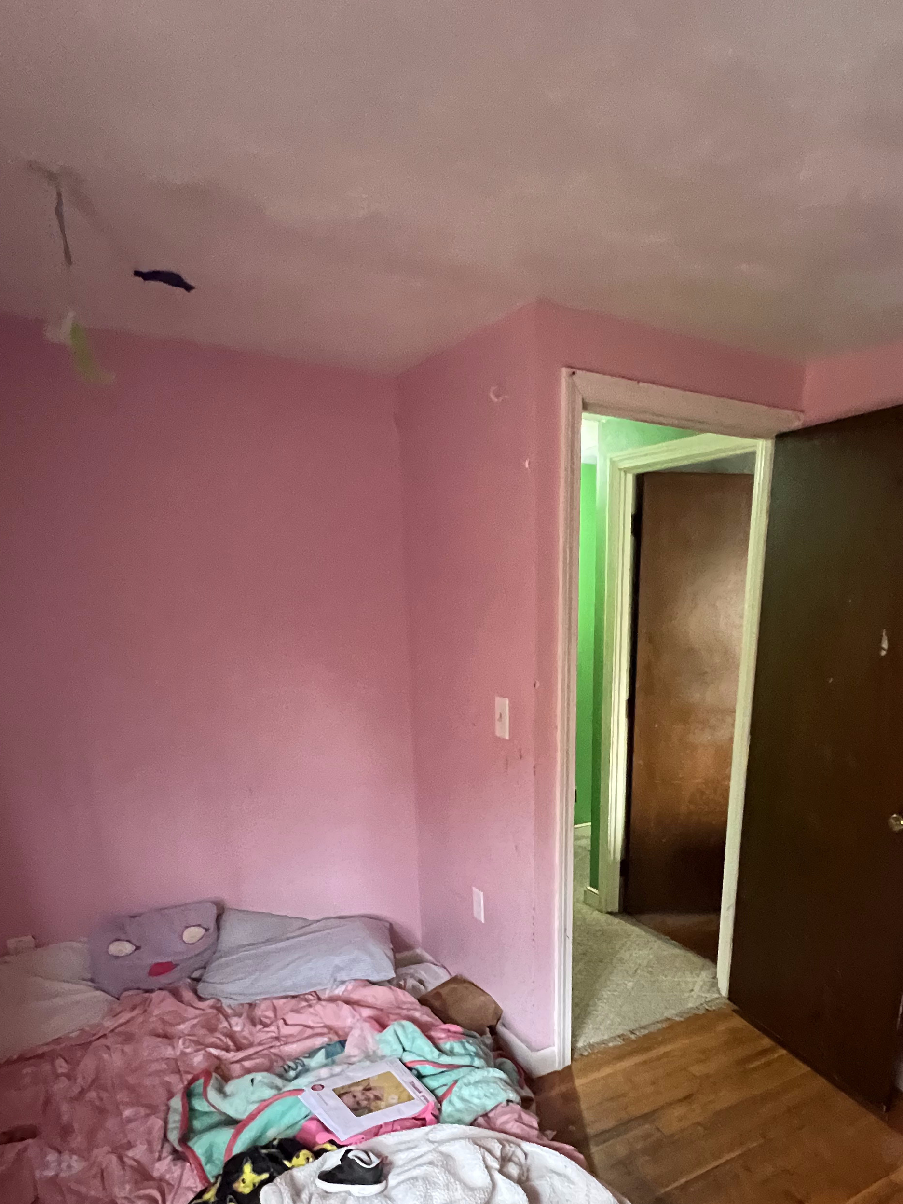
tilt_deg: -13.5
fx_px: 730
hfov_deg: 62.5
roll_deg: -2.0
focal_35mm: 21
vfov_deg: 75.7
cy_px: 832
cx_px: 568
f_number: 1.8
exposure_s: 1/60
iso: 800
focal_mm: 1.57
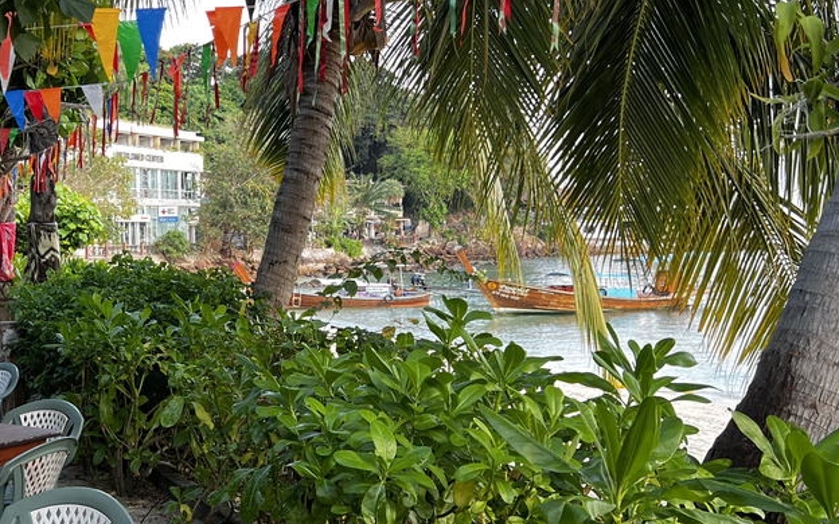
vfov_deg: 24.3
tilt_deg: +2.2
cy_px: 192
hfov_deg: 36.9
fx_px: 1212
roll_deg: +2.0
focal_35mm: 53
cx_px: 172
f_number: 1.5
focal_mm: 5.7
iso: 64
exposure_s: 1/121
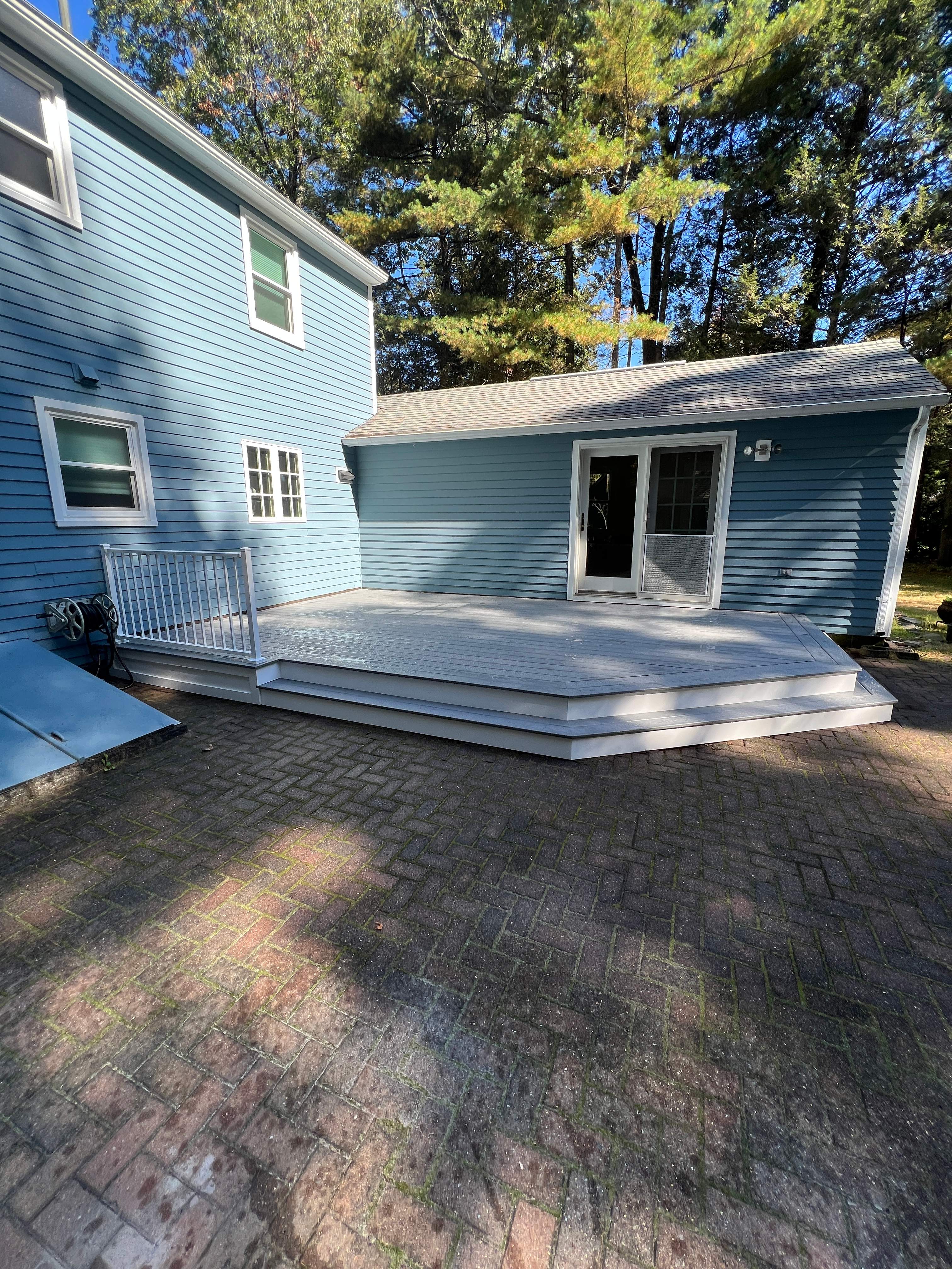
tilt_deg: -11.4
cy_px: 634
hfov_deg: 89.9
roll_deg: +1.2
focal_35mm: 13
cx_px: 476
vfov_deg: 106.2
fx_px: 477
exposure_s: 1/327
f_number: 1.8
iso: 32
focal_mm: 1.57
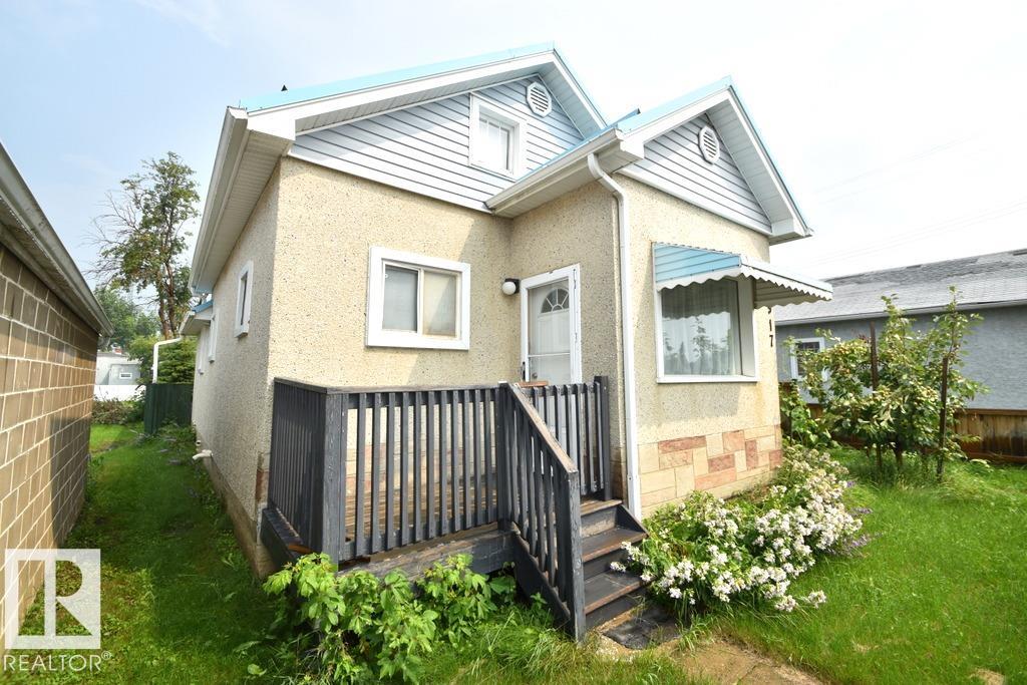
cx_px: 514
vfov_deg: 77.3
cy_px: 342
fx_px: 428
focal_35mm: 15
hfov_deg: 100.4
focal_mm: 10
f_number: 10
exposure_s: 1/200
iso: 100
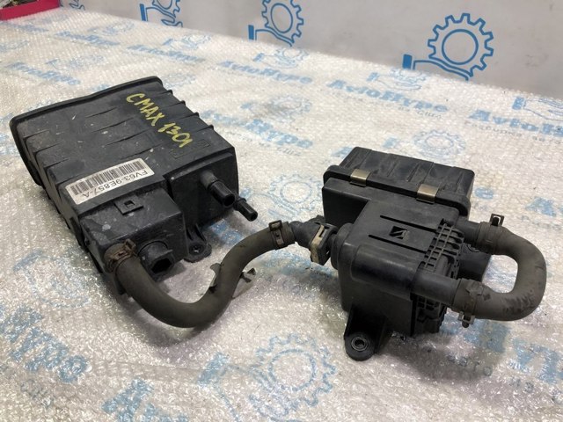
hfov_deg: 63.4
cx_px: 282
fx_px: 455
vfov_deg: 49.7
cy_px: 211
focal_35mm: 28
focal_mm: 4
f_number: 1.8
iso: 32
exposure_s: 1/33
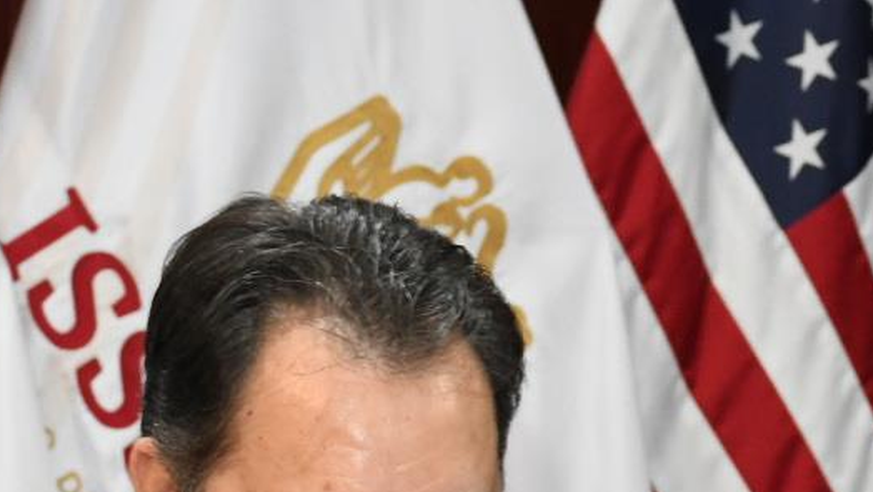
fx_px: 5024
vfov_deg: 5.6
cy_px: 577
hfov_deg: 9.9
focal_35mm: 217
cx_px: 873
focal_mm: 45
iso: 2500
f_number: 6.3
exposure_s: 1/125
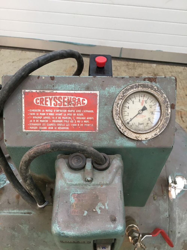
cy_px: 125
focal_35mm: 29
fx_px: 209
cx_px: 94
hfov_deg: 48.2
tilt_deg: -49.4
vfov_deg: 61.7
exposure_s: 1/33
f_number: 2.2
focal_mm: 4.15
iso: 40
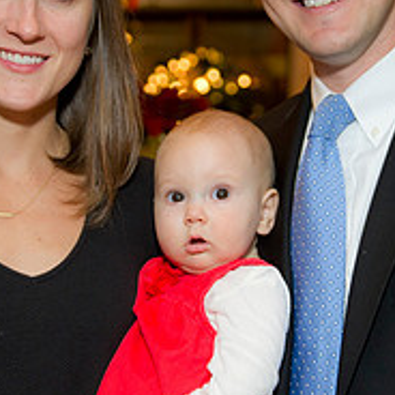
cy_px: 204
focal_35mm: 91
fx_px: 1175
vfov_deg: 19.1
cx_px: 234
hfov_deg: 19.1
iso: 800
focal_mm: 34
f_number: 2.8
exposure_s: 1/60
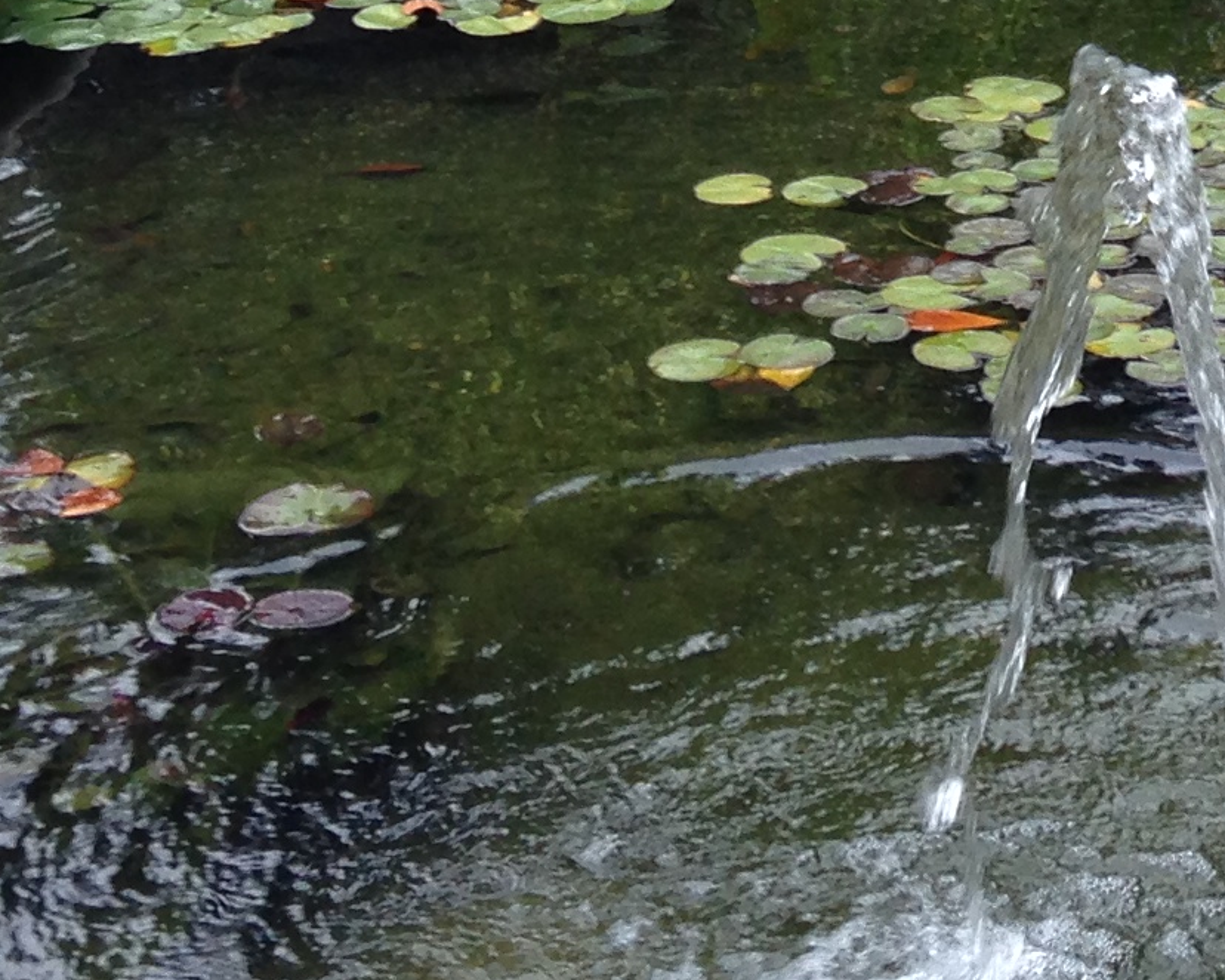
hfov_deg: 14.9
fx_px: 4603
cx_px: 1243
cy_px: -708
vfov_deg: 11.4
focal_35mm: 127
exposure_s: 1/120
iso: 64
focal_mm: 4.12
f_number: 2.4
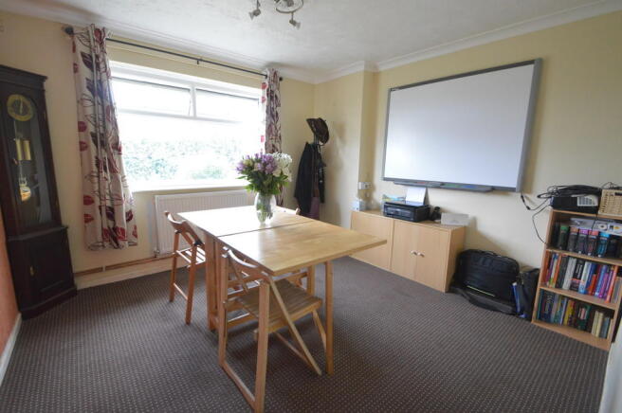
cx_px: 311
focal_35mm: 15
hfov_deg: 100.4
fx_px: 259
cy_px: 206
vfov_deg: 77.2
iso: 3200
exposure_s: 1/125
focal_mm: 10
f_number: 6.3
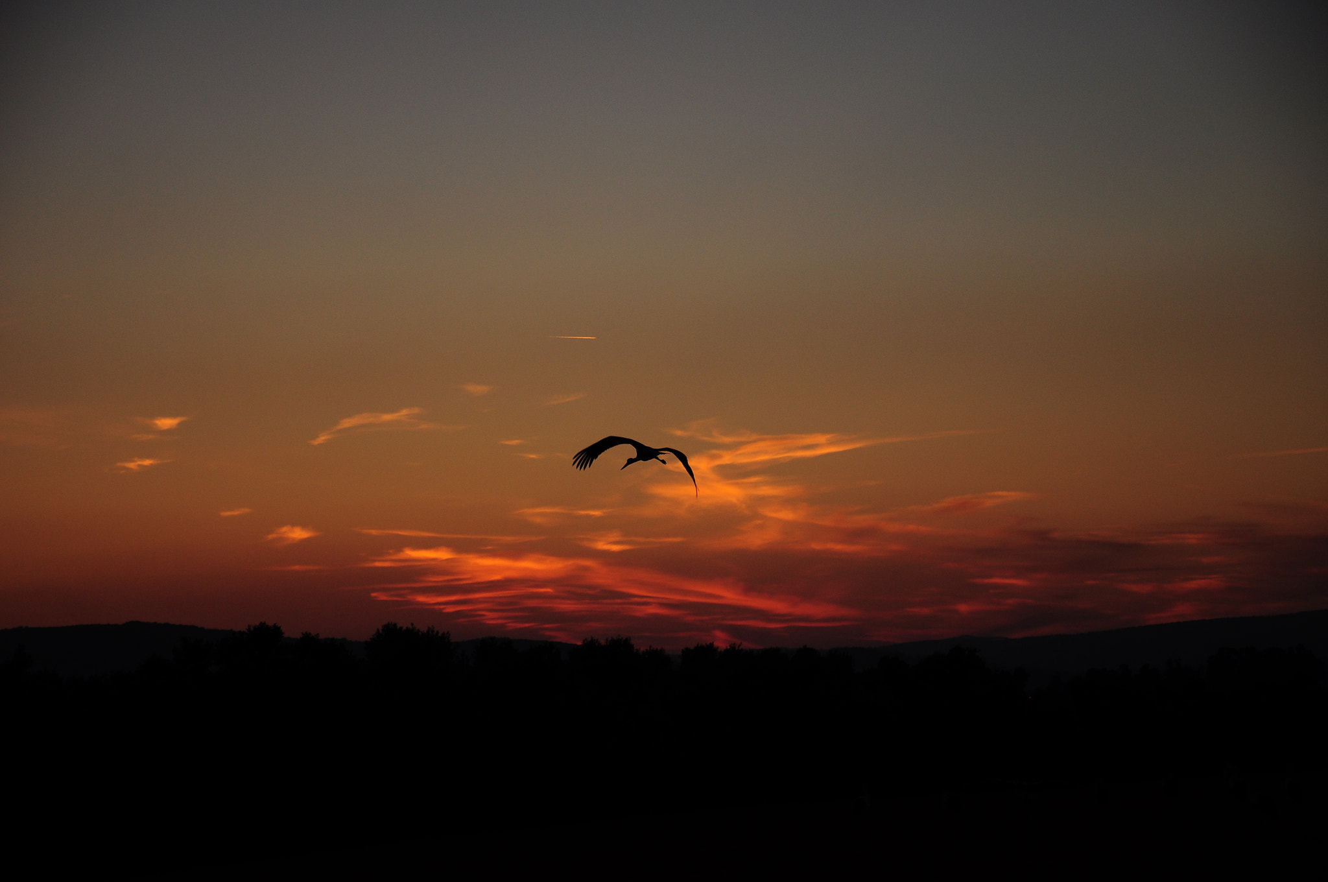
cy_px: 441
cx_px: 664
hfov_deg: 17.1
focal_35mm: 120
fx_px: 4421
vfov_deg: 11.4
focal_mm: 80
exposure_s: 1/400
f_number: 5.3
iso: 250
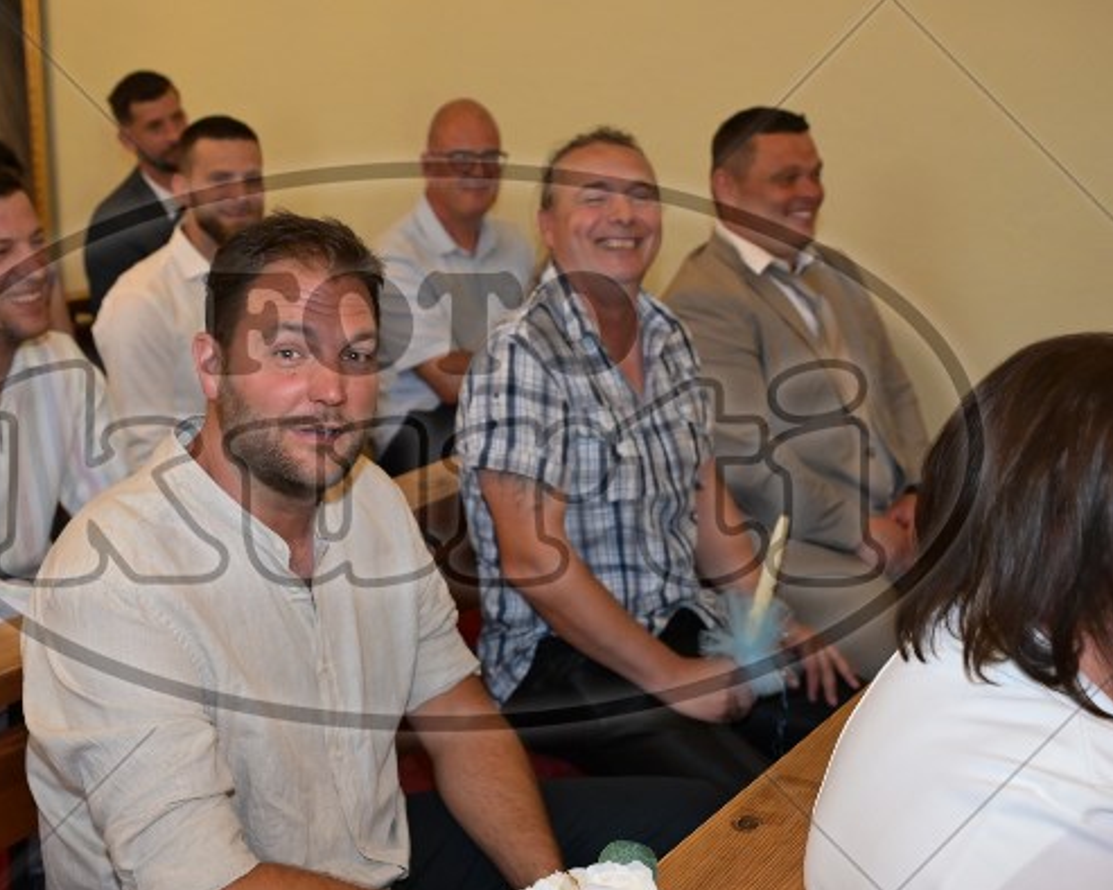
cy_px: 448
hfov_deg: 39.4
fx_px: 1548
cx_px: 438
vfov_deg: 32.1
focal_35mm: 47
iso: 3200
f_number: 4.5
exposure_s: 1/100
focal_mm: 38
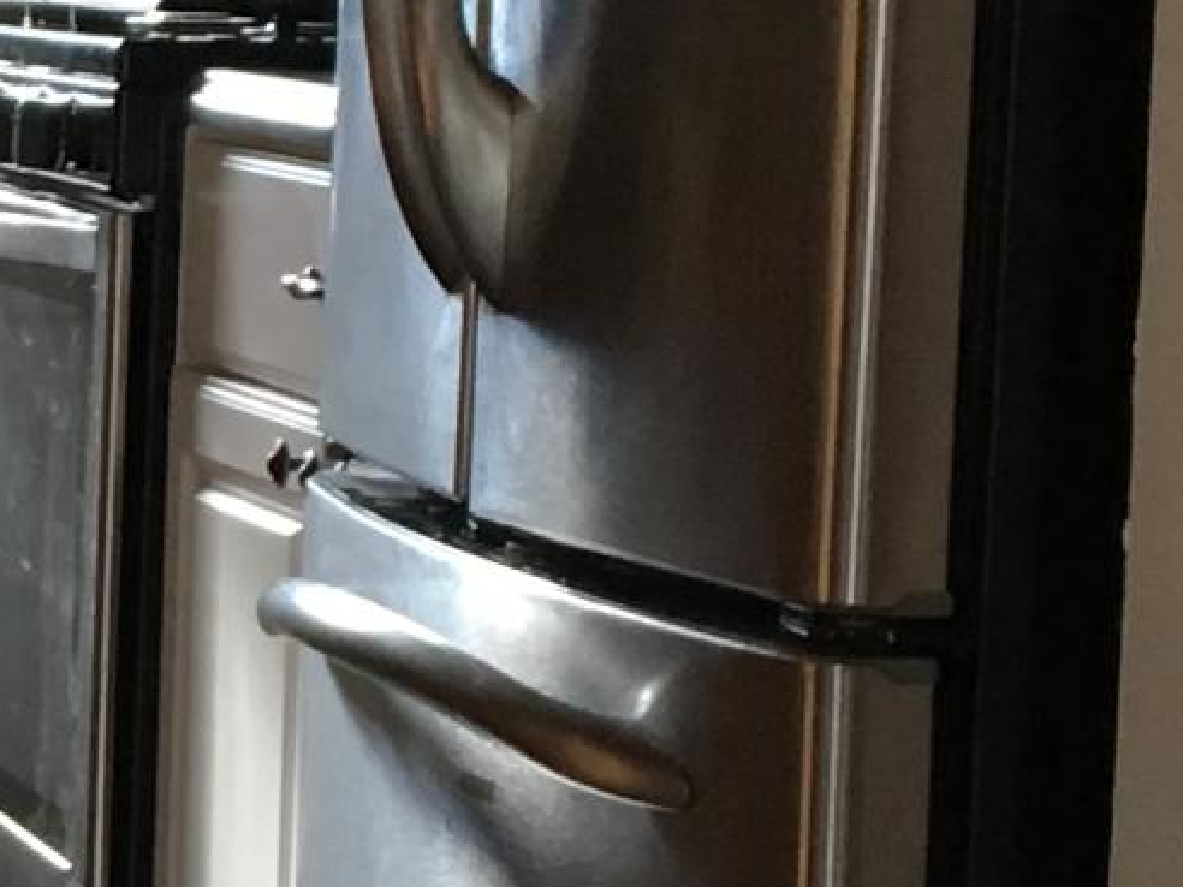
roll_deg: -0.9
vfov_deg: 8.4
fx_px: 6049
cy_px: 570
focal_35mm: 177
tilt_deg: -7.4
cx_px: -1137
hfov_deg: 10.3
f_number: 2.2
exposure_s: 1/30
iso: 40
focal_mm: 4.15
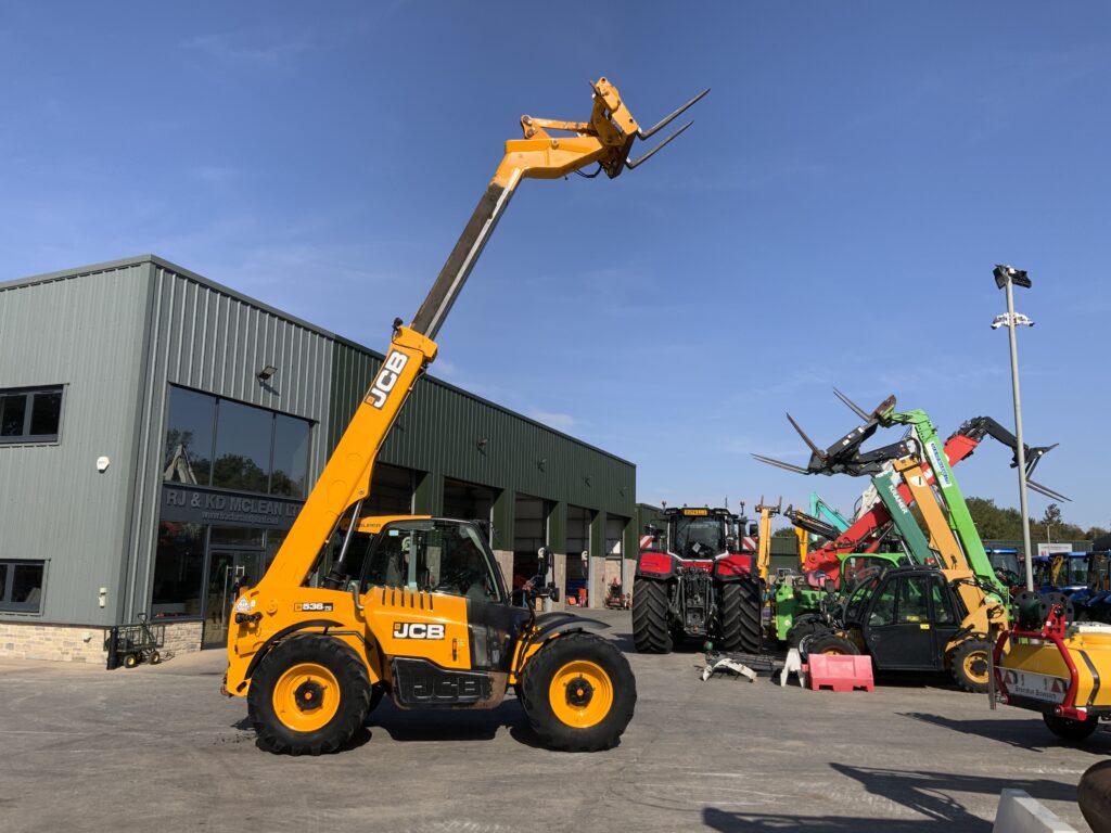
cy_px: 416
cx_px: 556
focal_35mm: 29
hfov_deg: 61.7
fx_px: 931
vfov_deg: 48.2
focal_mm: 3
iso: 16
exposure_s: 1/2320
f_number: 1.8
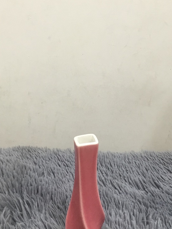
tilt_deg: -26.2
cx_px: 87
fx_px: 338
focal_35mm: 51
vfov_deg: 37.4
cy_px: 134
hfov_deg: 28.6
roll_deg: -0.2
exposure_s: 1/33
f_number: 2.4
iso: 100
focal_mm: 3.3
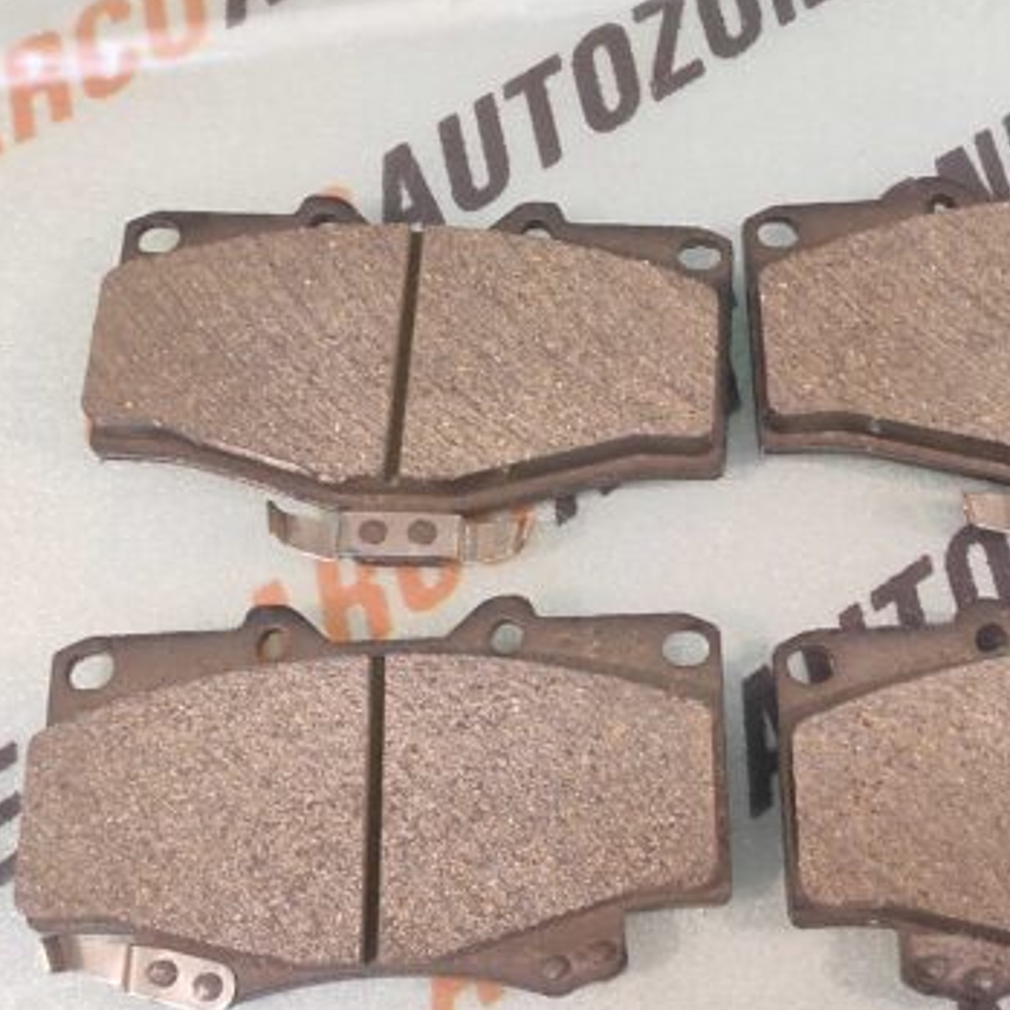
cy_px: 444
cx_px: 686
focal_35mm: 33
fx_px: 1089
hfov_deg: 48.8
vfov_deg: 49.6
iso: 241
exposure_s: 1/33
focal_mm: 4.74
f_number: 1.79
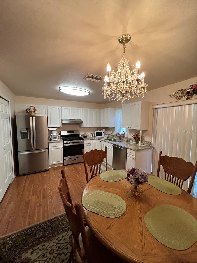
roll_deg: -1.1
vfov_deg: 106.2
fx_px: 99
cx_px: 98
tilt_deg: -4.8
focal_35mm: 13
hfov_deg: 89.9
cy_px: 132
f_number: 1.8
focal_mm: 1.57
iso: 250
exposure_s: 1/120
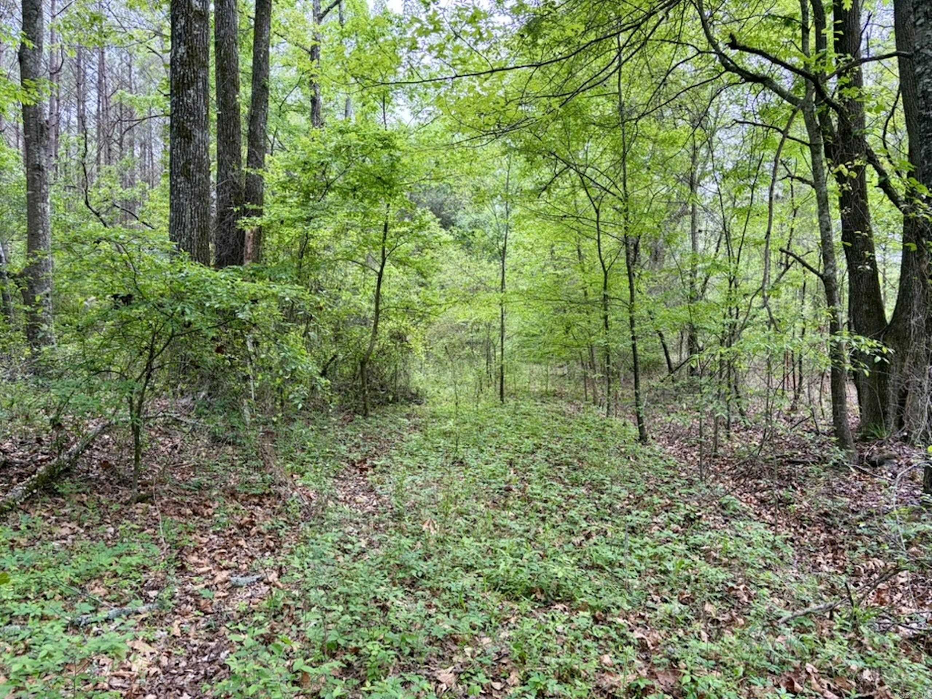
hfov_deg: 67.3
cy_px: 350
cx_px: 466
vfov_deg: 53.1
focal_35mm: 26
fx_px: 700
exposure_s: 1/125
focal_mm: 5.96
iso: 50
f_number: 1.6
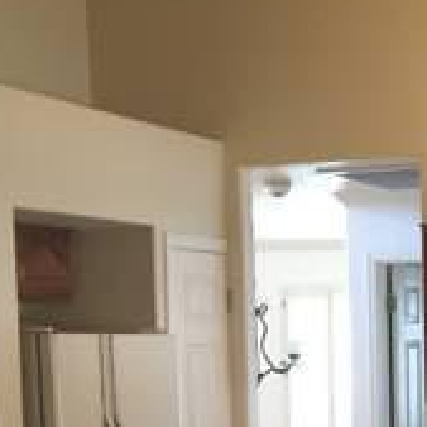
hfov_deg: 17.0
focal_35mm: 97
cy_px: 455
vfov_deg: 17.4
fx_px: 1354
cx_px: 531
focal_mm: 4.15
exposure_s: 1/15
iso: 125
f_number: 2.2
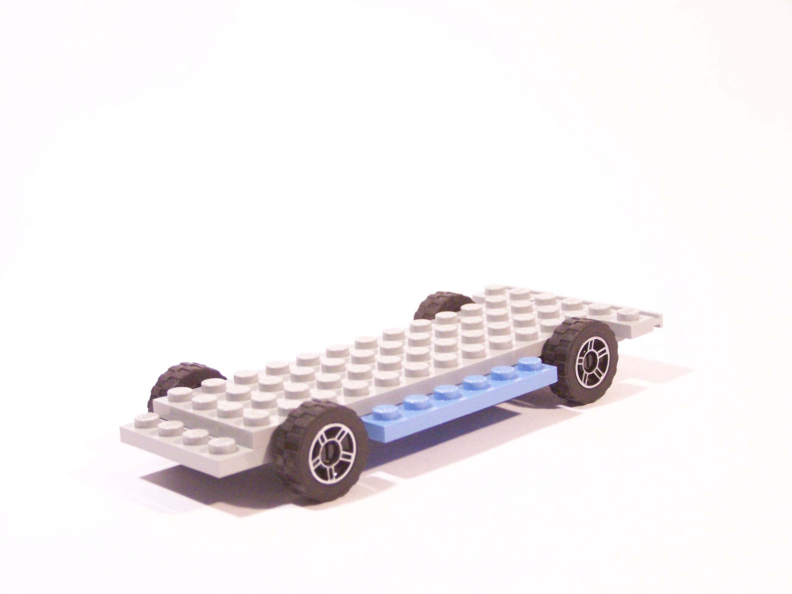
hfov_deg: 29.0
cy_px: 297
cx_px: 396
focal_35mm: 67
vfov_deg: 21.9
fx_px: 1533
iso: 400
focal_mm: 11.1
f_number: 3.2
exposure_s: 1/30
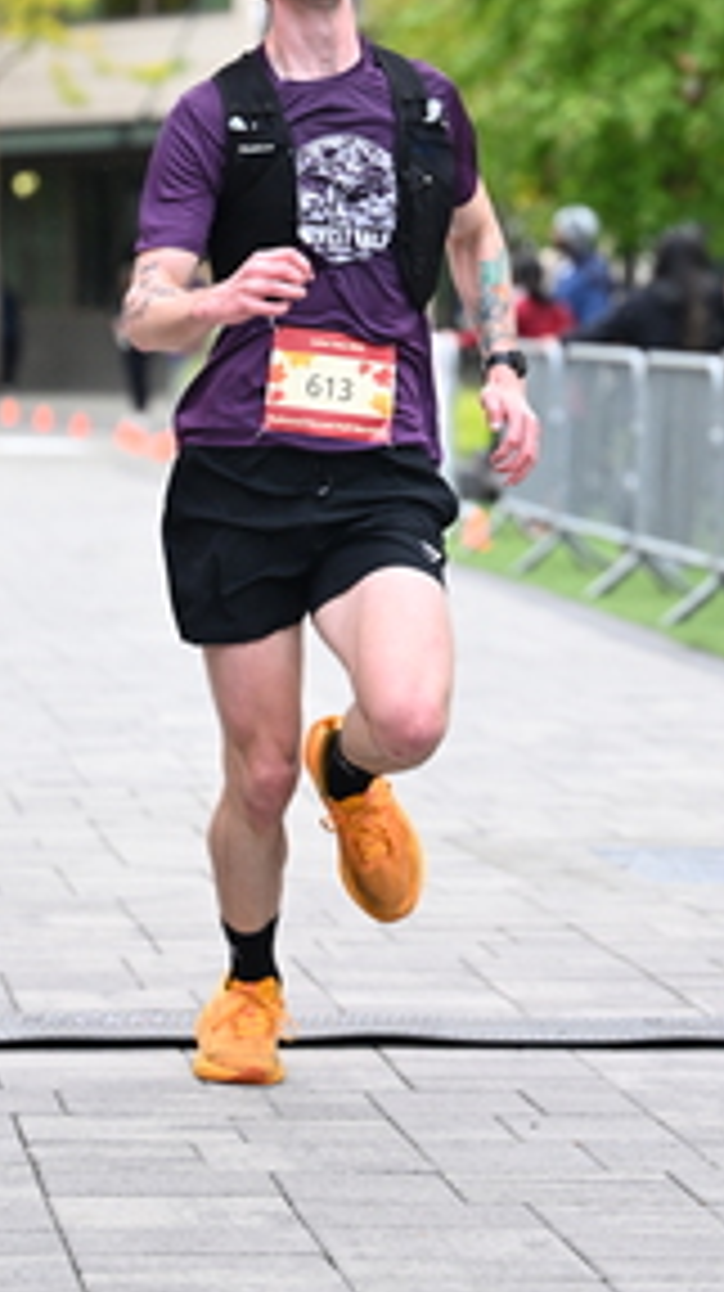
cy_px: 351
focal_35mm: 185
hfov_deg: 6.5
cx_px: 461
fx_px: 6327
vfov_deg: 11.6
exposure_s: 1/1600
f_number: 2.8
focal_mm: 92
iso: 1250
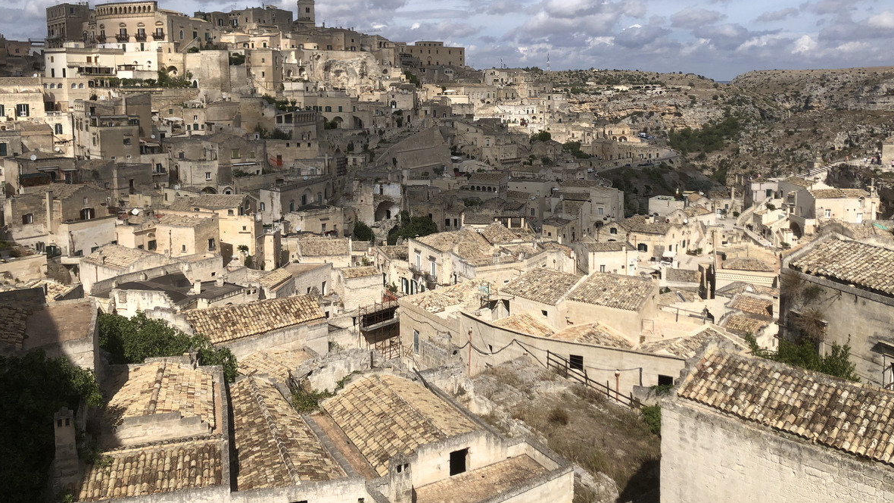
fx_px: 735
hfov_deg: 62.6
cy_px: 164
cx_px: 449
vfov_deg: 37.3
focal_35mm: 31
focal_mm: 4
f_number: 1.8
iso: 20
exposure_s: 1/4049
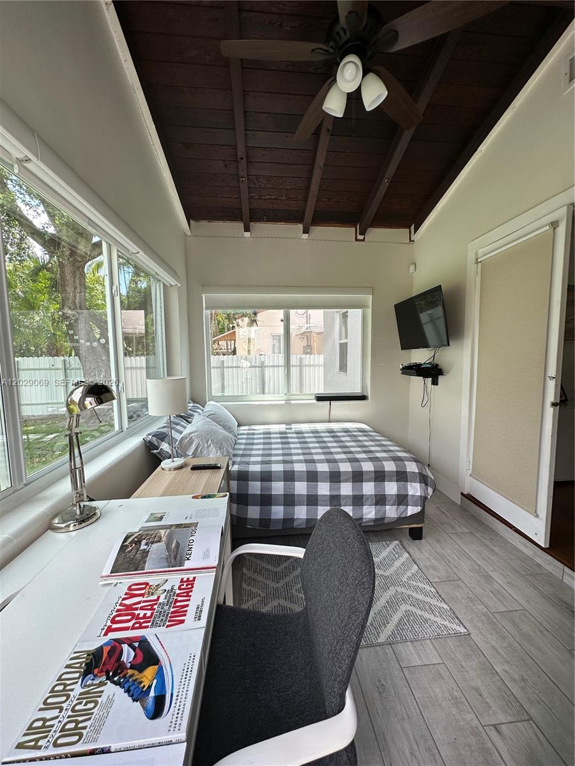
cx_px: 288
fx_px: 310
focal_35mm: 14
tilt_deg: -4.5
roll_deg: +0.2
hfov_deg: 85.7
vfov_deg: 102.1
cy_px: 383
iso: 40
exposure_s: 1/284
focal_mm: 2.22
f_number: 2.2
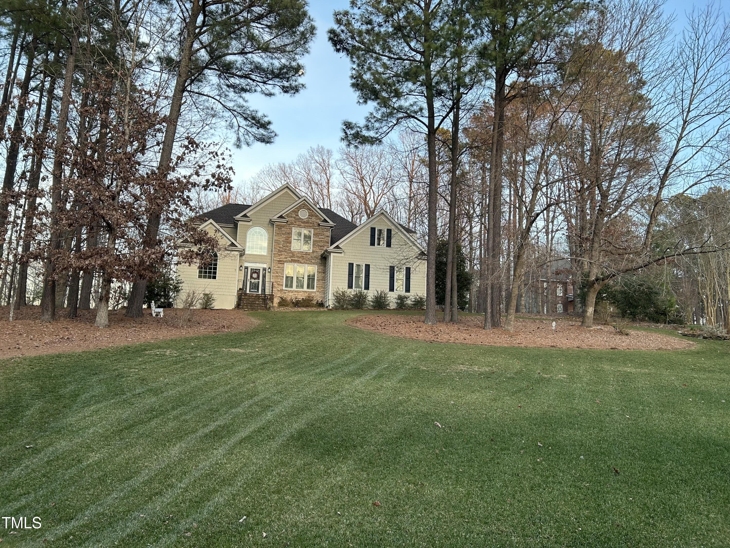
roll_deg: -1.6
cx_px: 365
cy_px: 274
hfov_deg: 67.3
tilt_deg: +8.2
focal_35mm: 26
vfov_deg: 53.1
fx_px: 548
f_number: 1.5
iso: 40
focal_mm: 5.7
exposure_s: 1/121
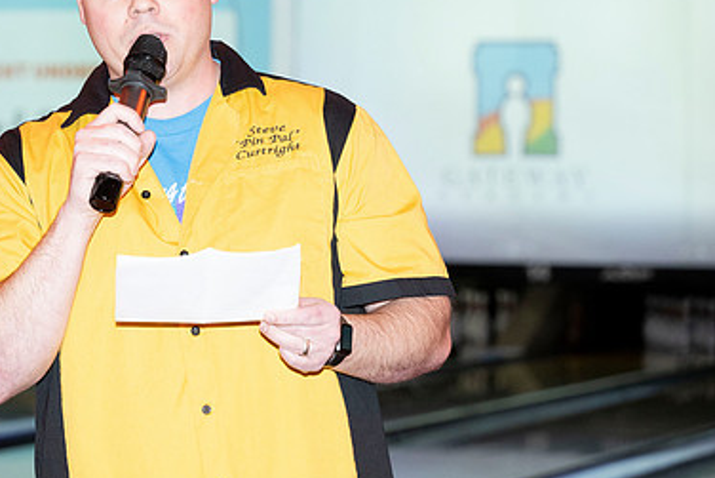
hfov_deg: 11.1
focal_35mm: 185
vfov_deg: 7.4
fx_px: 3676
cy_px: 157
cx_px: 203
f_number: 5.6
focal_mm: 120
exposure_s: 1/60
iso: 1600
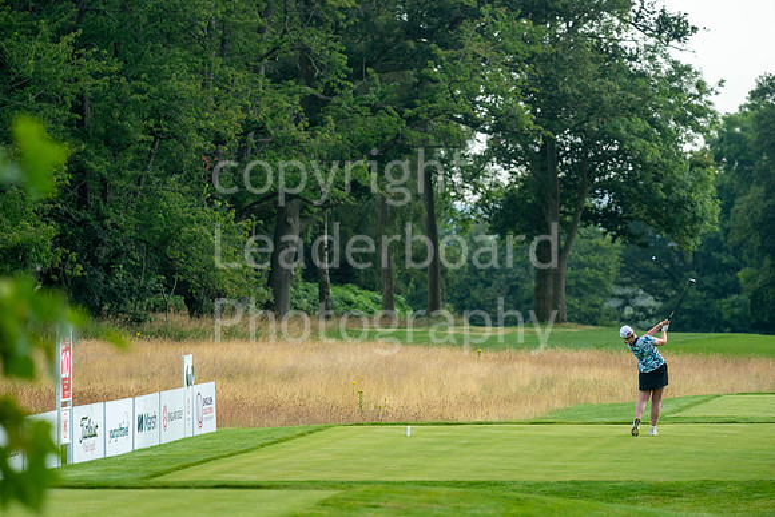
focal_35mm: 300
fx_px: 6460
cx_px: 388
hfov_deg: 6.9
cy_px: 258
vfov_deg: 4.6
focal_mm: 300
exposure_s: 1/1250
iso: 500
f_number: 5
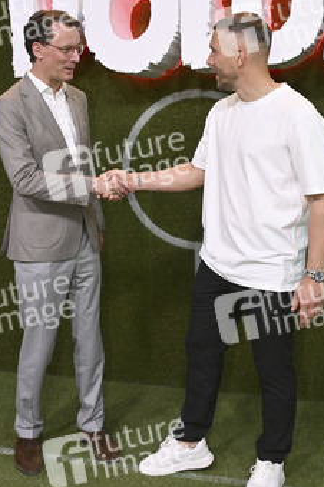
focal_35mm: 46
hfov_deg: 29.2
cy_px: 238
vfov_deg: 42.7
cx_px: 158
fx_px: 621
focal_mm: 39
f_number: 5
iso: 1600
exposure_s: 1/250
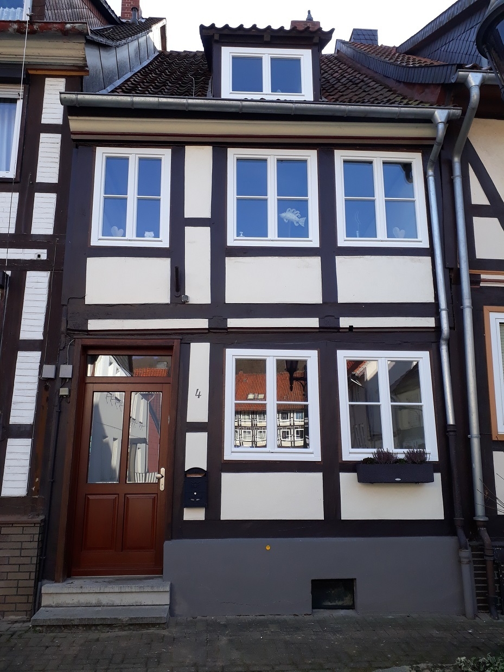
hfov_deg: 51.3
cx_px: 252
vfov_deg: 65.3
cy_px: 336
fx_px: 524
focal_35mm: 27
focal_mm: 3.6
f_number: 1.9
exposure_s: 1/331
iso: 40
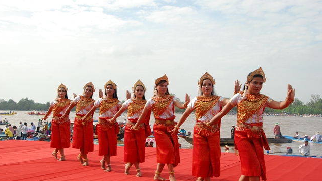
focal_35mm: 54
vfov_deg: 22.2
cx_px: 160
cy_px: 104
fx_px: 461
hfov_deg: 38.5
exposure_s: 1/400
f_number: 10
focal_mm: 34
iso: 400
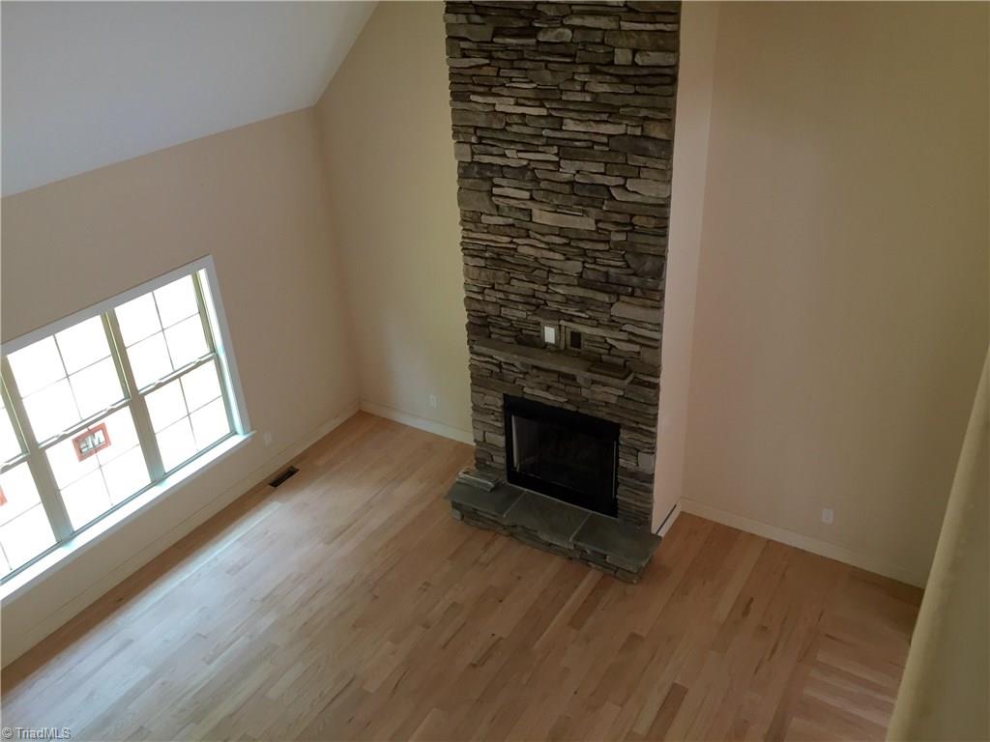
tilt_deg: -29.6
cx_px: 495
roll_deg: +2.7
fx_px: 829
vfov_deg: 48.2
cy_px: 371
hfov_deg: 61.7
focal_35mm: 29
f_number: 2.2
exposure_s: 1/30
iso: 64
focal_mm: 4.15
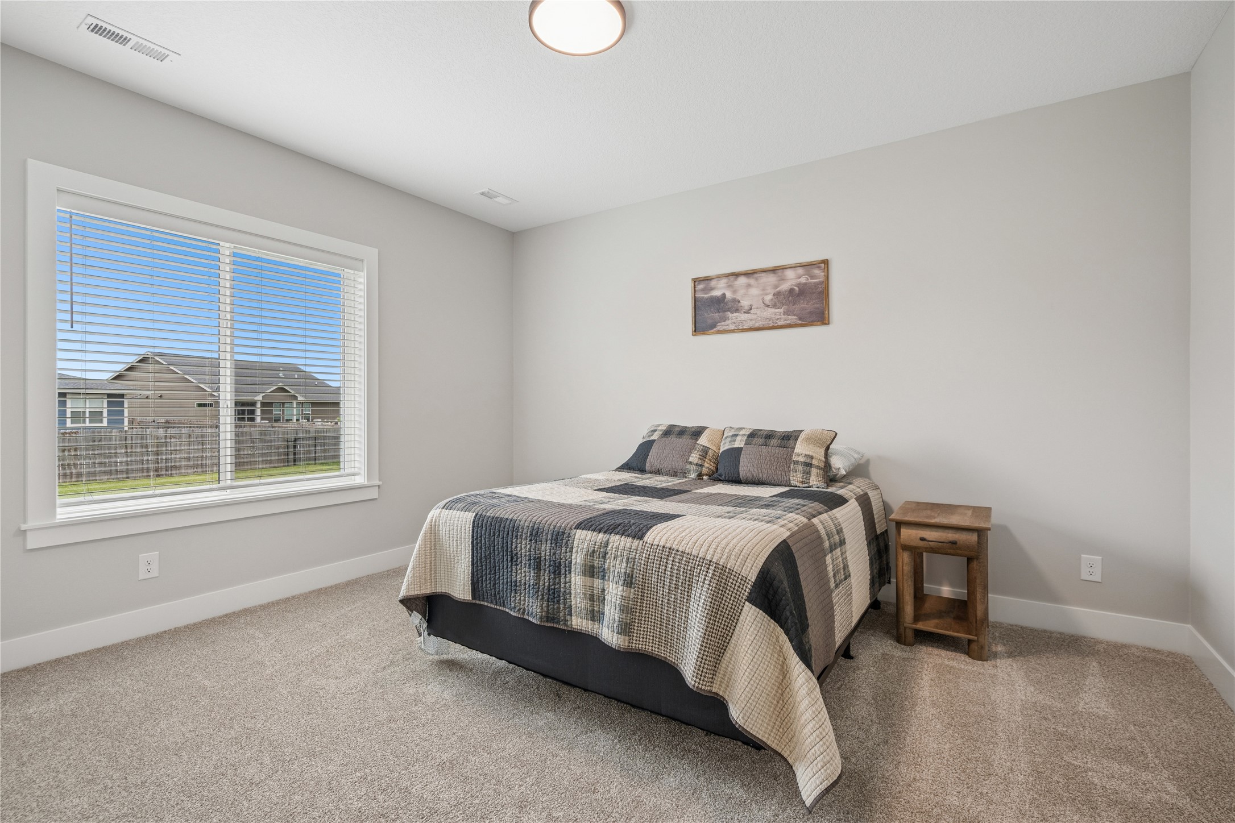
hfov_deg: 96.7
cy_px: 412
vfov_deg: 73.7
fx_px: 549
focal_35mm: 16
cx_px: 618
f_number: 9
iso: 400
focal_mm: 16
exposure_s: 1/20
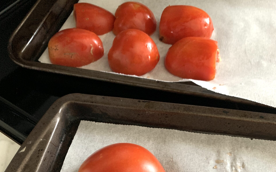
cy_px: 171
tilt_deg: -59.4
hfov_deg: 52.7
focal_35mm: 37
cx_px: 138
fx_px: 278
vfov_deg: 31.8
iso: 640
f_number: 1.8
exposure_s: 1/30
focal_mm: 4.25
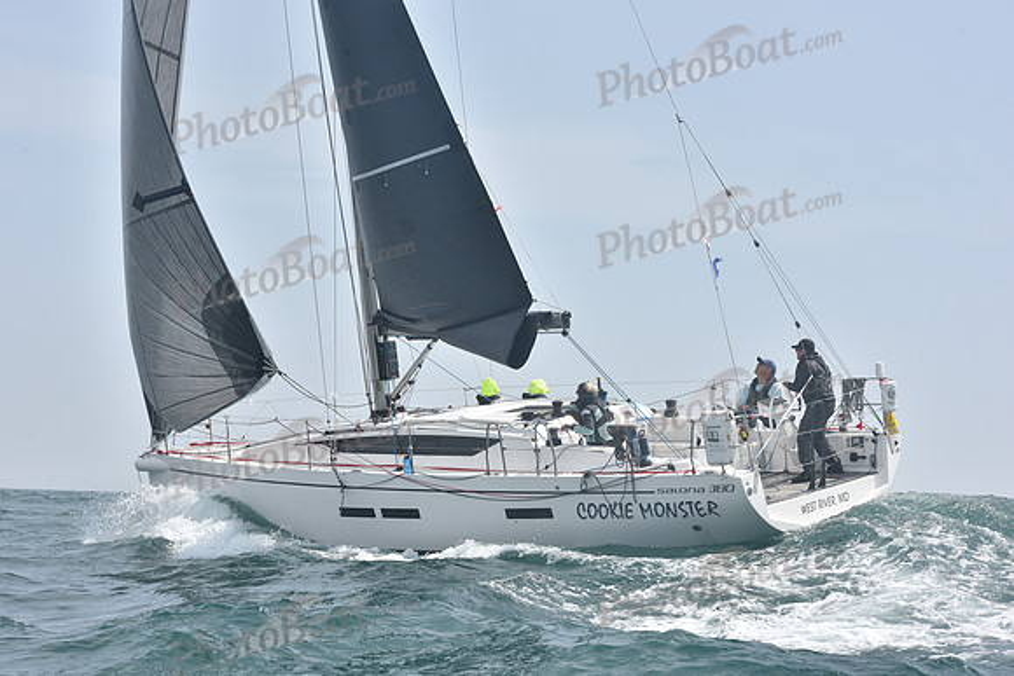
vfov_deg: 14.4
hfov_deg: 21.5
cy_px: 338
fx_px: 2676
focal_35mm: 95
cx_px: 507
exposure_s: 1/800
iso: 320
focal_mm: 95
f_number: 11
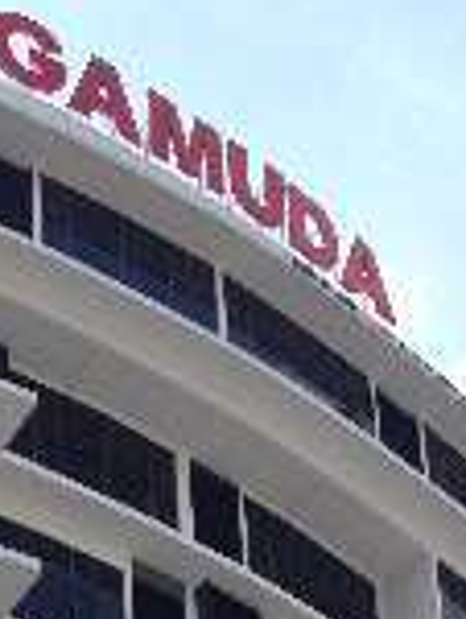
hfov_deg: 9.9
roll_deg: -2.2
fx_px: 2667
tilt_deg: +27.8
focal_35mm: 149
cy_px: 1168
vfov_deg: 12.0
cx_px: -49
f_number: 2.4
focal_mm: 4.28
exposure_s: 1/1493
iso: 50
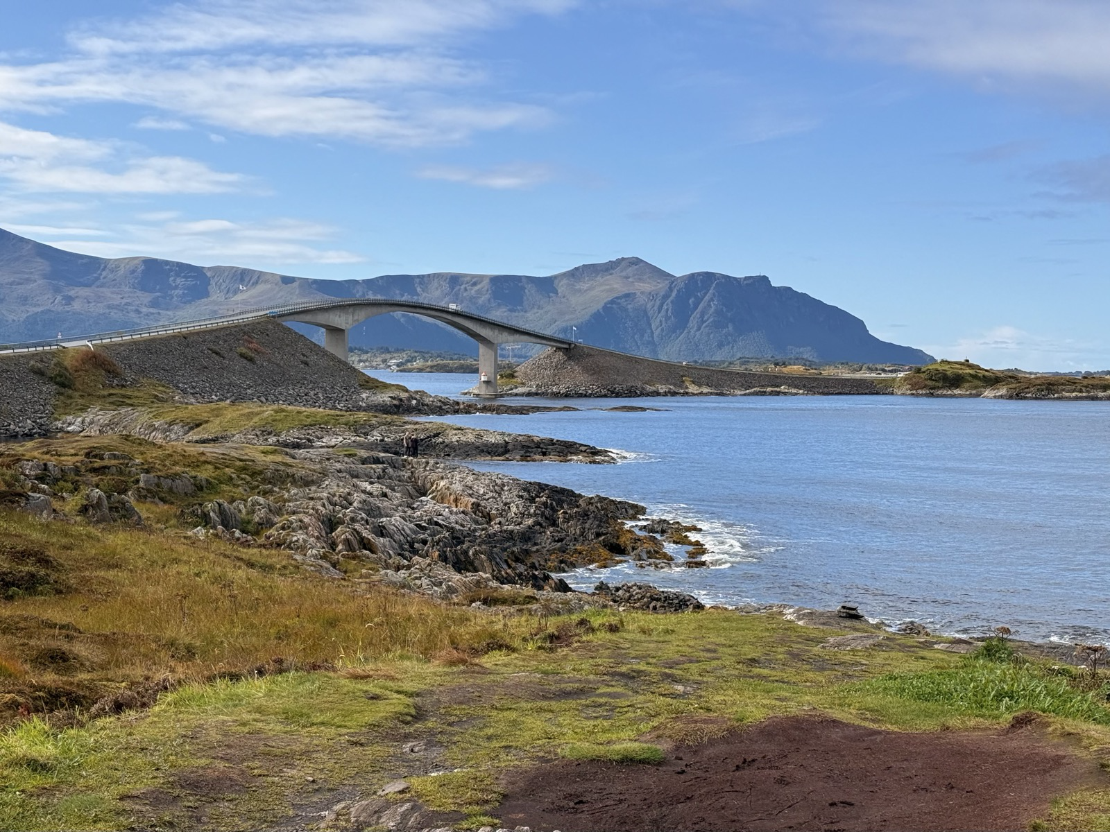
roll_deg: -0.5
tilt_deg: -3.2
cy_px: 416
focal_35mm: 48
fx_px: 1539
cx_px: 555
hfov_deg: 39.7
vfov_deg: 30.3
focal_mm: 6.76
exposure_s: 1/5208
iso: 100
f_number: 1.78
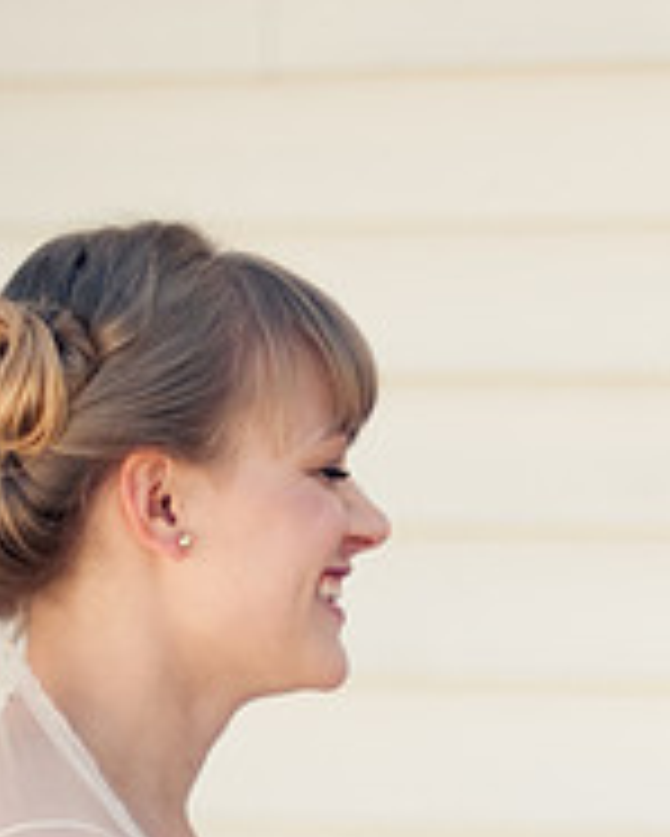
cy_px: 752
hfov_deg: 10.6
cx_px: 544
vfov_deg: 13.1
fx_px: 3616
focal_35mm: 146
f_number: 1.4
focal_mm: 50
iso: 200
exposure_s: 1/5000
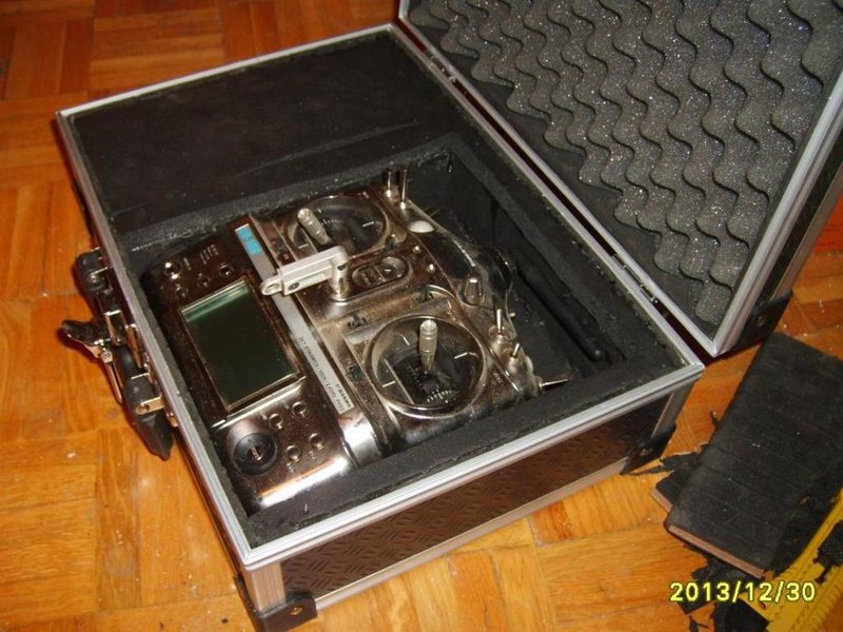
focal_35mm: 35
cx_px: 422
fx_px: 852
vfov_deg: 40.7
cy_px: 316
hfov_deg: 52.6
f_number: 2.8
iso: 100
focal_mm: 5.8
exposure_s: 1/45
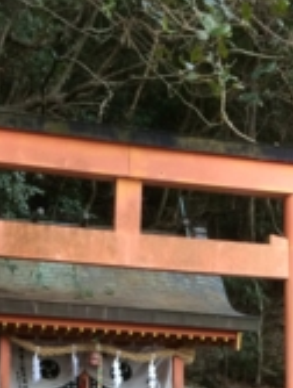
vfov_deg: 22.9
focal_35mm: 78
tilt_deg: +0.4
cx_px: 184
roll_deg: -1.0
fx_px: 877
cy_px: 465
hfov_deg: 18.9
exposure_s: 1/30
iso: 80
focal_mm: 4.15
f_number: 2.2
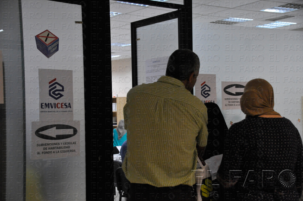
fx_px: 479
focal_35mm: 57
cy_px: 100
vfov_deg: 23.7
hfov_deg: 35.1
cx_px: 152
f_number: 4.2
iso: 3200
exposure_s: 1/160
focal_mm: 38
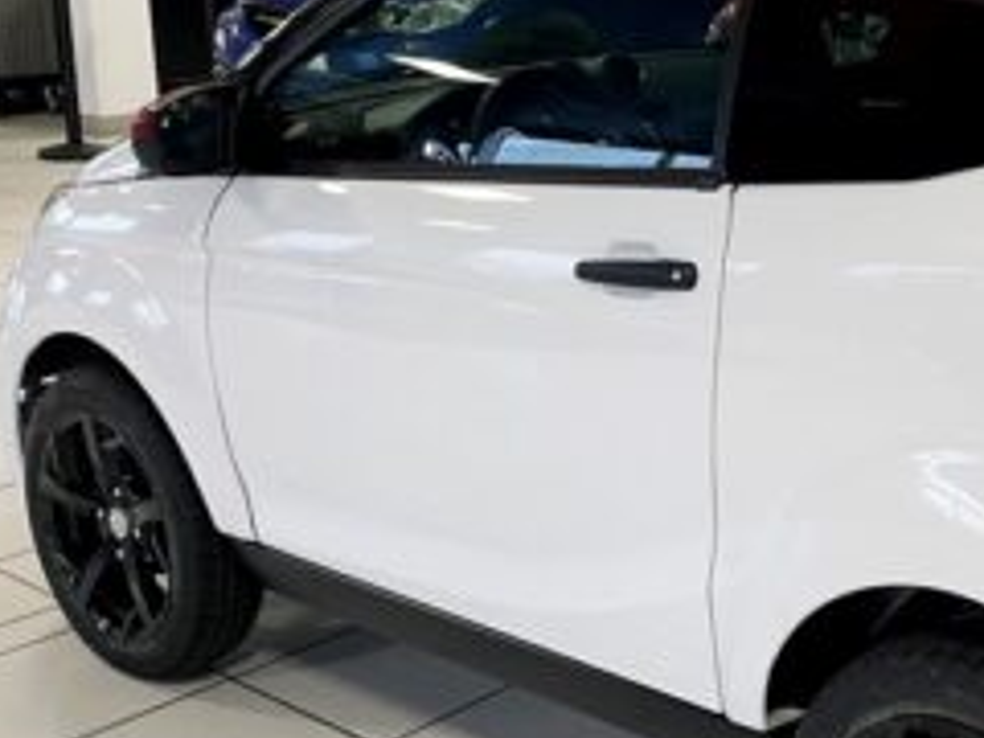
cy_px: 328
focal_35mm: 65
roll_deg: -0.1
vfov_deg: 22.6
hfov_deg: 29.0
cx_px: 816
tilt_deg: -14.7
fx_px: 1848
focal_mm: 4.2
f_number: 1.6
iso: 80
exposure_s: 1/50
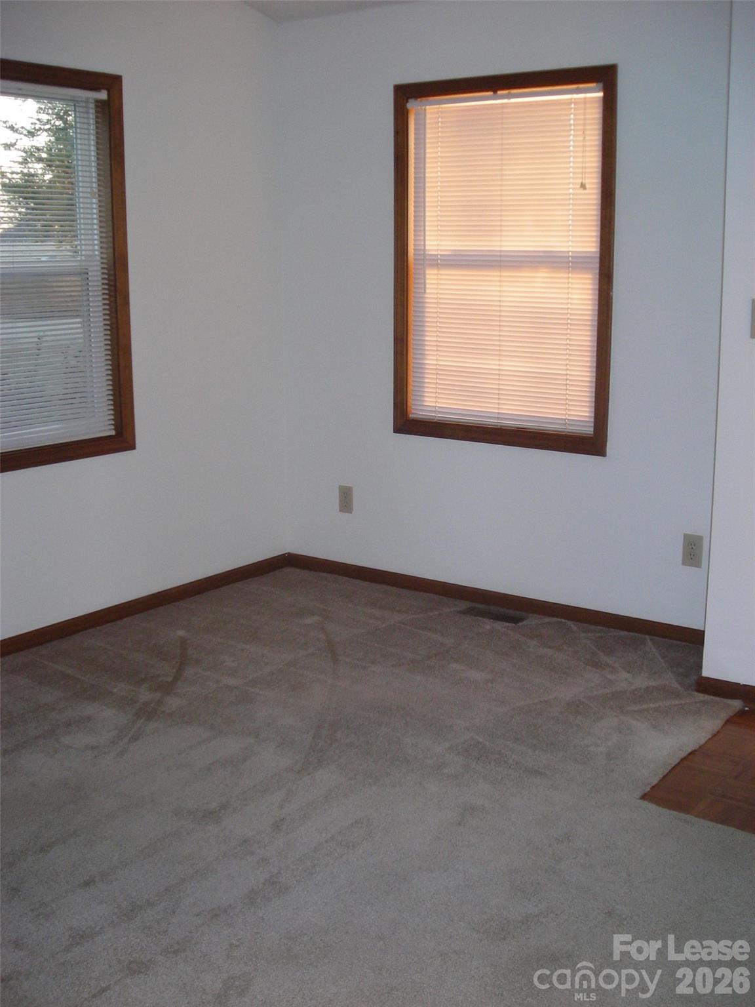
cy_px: 504
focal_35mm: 38
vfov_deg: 49.0
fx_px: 1105
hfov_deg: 37.7
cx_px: 378
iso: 181
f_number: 3.2
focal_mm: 6.3
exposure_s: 1/60
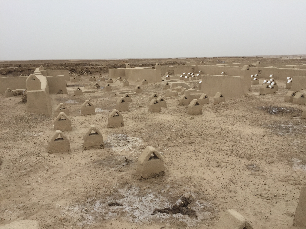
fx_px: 256
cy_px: 114
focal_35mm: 29
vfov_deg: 48.2
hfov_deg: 61.7
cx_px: 153
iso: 32
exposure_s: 1/3597
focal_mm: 4.15
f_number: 2.2
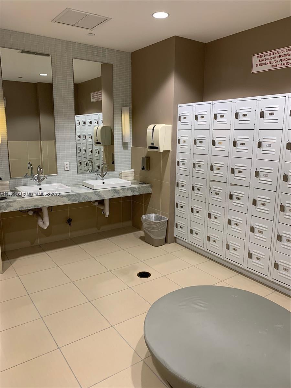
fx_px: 291
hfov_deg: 53.1
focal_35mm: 26
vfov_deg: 67.3
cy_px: 194
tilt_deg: -10.8
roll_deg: -0.4
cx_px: 146
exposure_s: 1/60
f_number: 1.8
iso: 125
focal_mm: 4.25
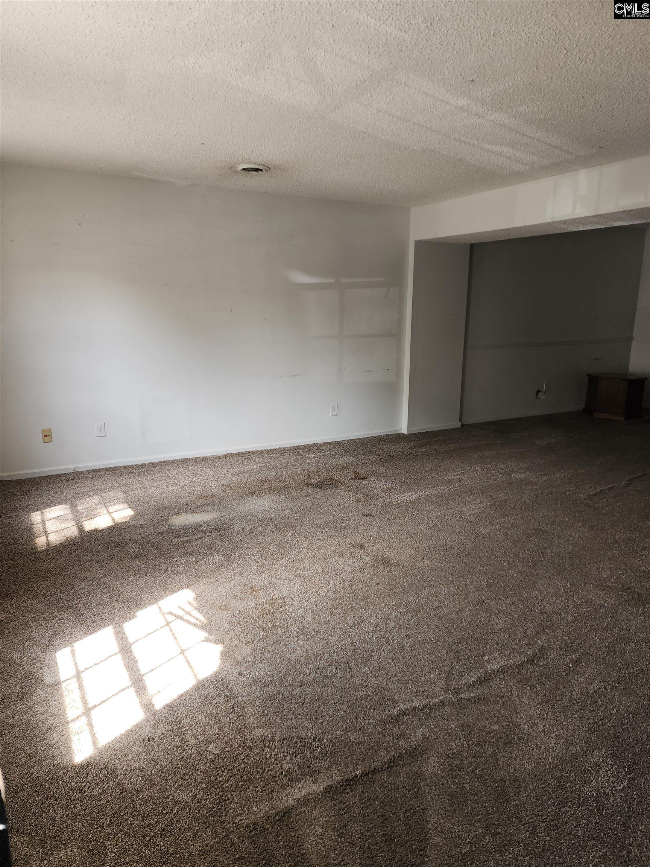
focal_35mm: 23
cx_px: 325
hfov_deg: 58.9
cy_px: 434
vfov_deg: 73.9
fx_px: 576
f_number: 1.8
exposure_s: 1/60
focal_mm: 6.4
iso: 32
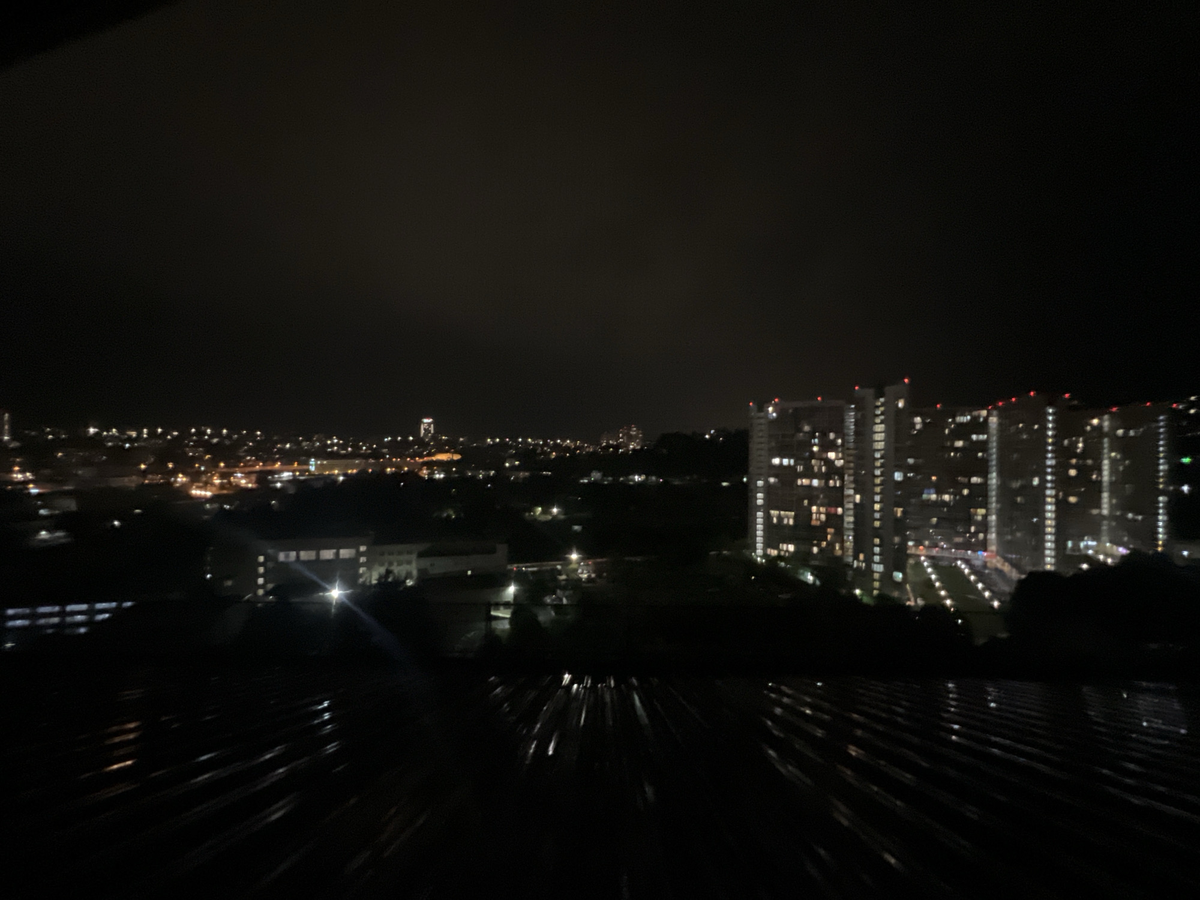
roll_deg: -0.3
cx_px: 600
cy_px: 450
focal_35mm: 13
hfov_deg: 106.2
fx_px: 451
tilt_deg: +0.5
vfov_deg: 89.9
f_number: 1.8
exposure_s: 1/15
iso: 2500
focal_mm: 1.57
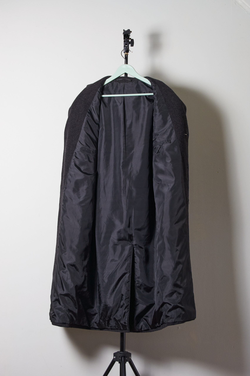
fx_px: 862
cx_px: 125
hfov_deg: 16.5
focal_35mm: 82
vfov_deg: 24.6
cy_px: 188
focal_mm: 55
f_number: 9
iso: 200
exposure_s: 1/100
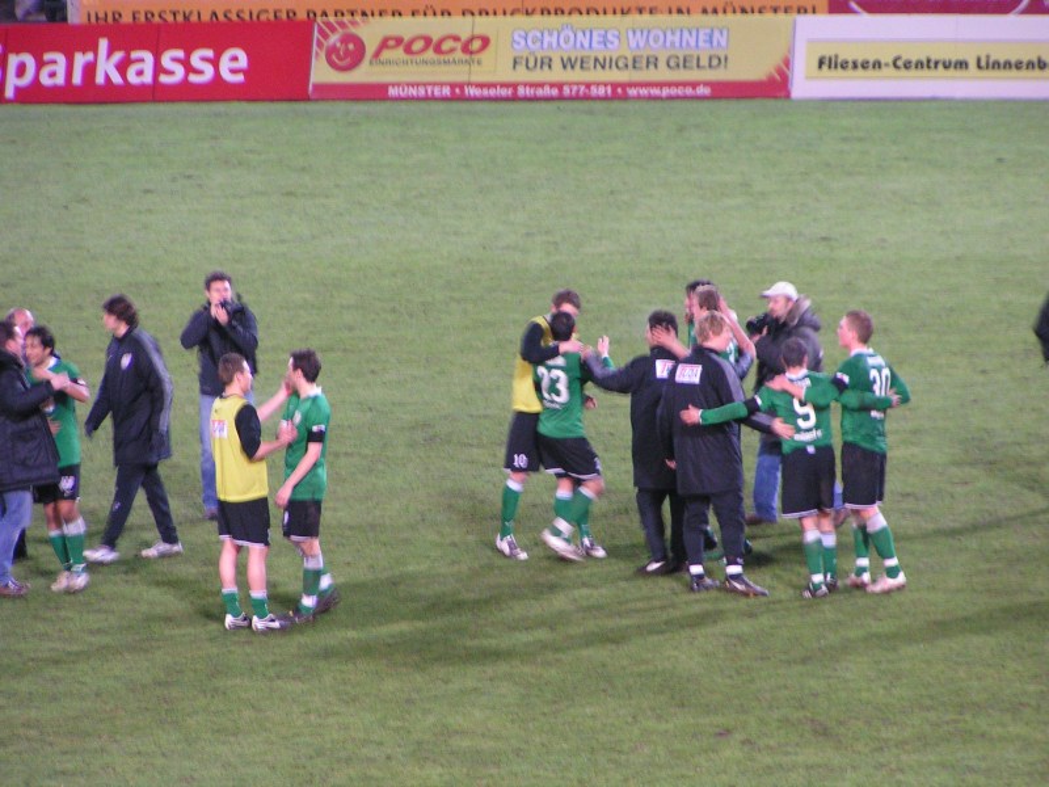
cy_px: 394
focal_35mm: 259
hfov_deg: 7.6
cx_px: 524
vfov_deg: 5.7
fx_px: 7849
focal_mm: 39.6
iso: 200
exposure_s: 1/25
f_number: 3.5
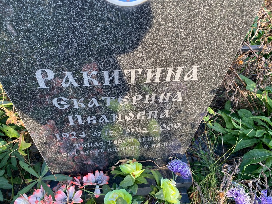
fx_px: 204
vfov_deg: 53.1
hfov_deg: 67.3
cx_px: 136
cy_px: 102
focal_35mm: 26
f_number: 1.8
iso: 50
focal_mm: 4.25
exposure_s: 1/121
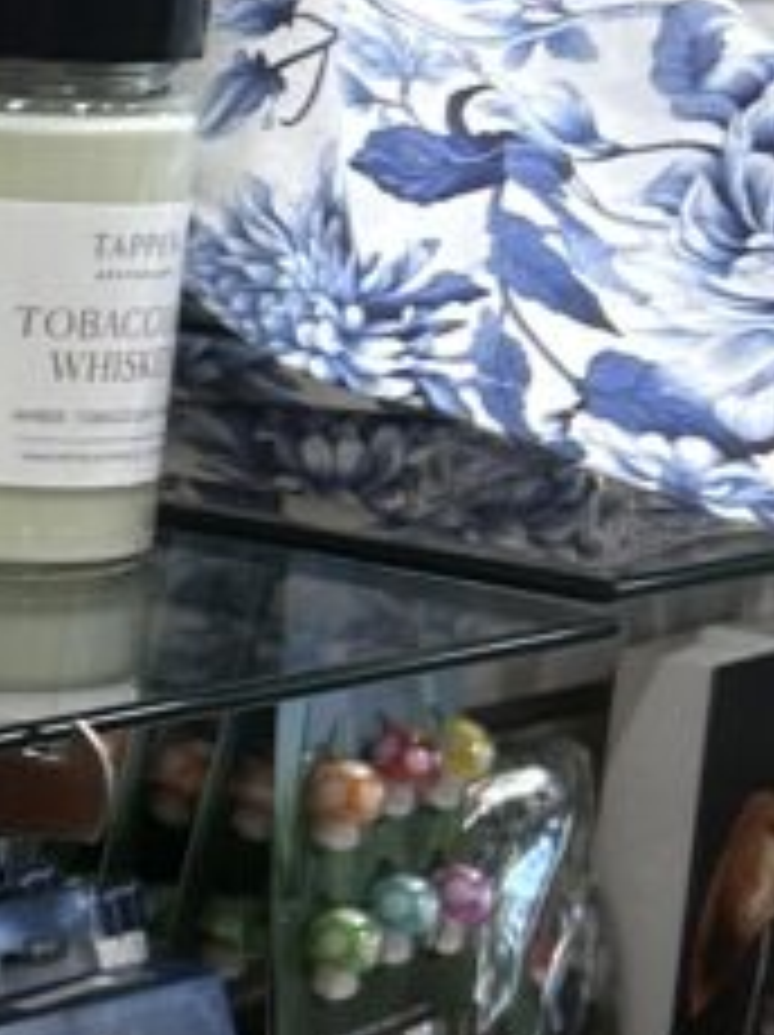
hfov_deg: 7.5
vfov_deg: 11.4
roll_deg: -1.3
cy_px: 490
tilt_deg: -9.5
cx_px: -1526
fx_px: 5197
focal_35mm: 174
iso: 80
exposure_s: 1/60
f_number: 1.5
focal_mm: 5.7
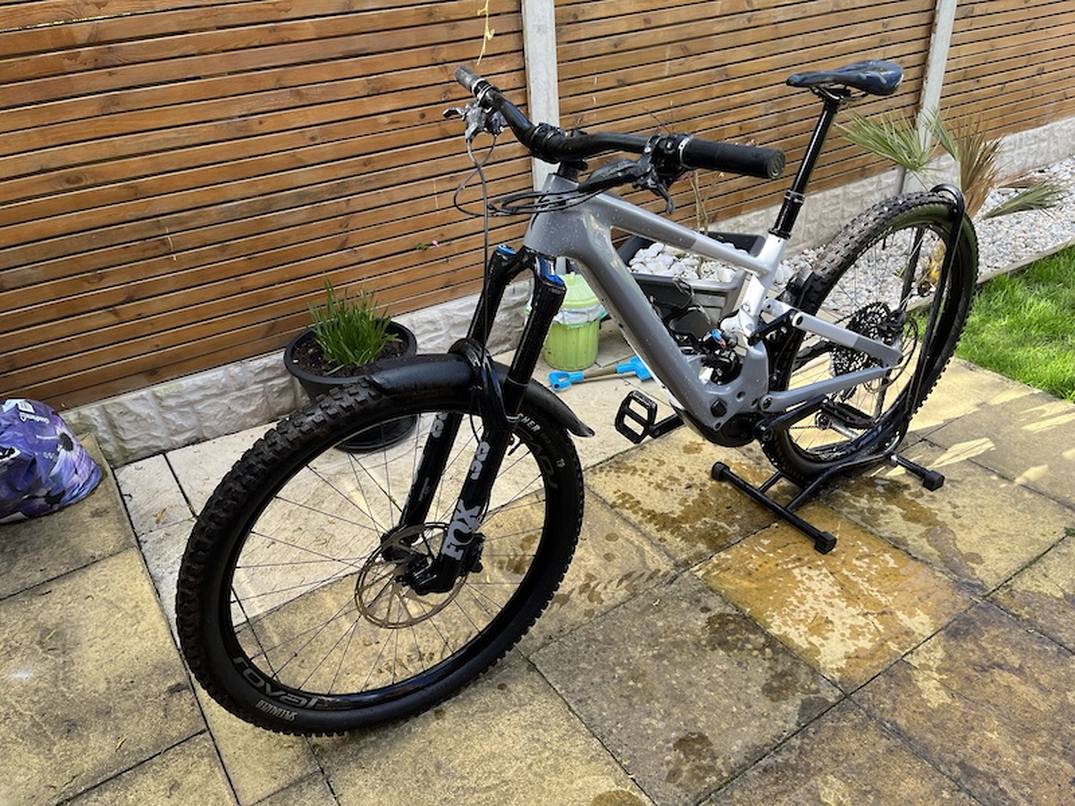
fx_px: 807
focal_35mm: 26
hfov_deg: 67.3
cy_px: 403
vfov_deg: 53.1
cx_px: 538
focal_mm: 5.1
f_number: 1.6
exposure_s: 1/368
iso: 50
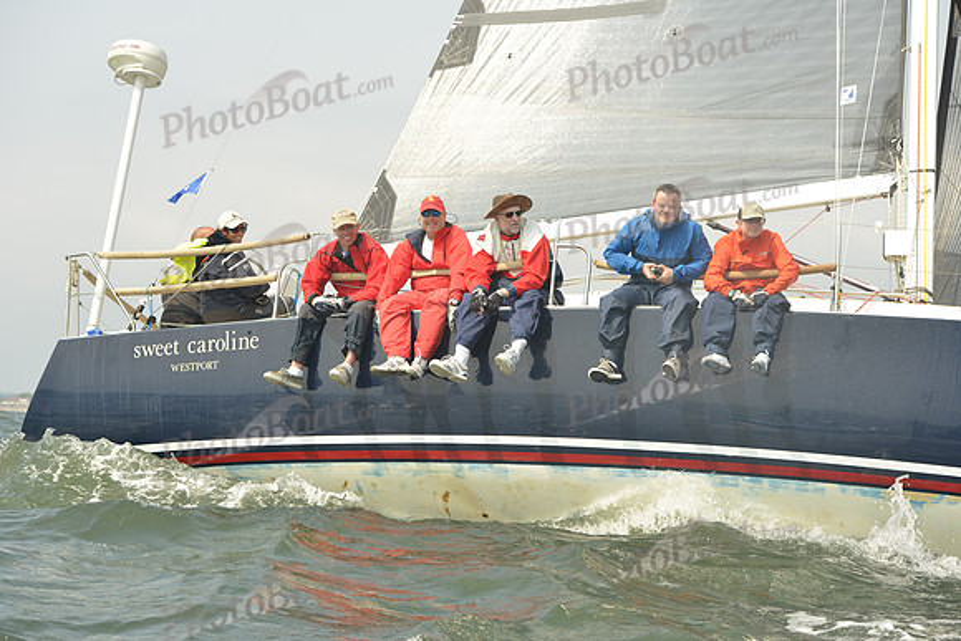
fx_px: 2296
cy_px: 320
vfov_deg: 15.9
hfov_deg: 23.6
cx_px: 480
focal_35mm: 86
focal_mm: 86
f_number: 7.1
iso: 320
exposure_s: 1/1250
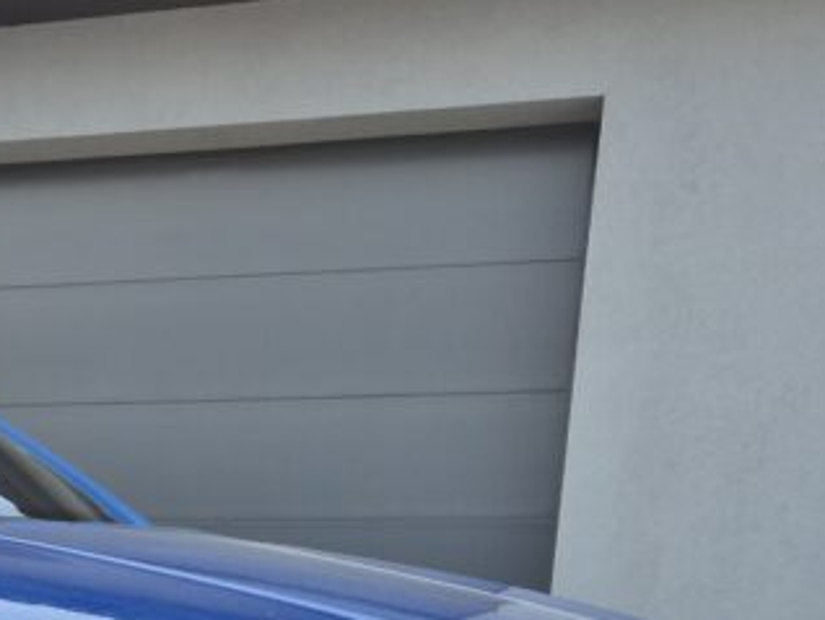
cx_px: -208
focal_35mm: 78
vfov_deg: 16.9
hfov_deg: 22.7
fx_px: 1860
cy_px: 965
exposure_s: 1/1068
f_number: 1.8
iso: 25
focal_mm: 5.4
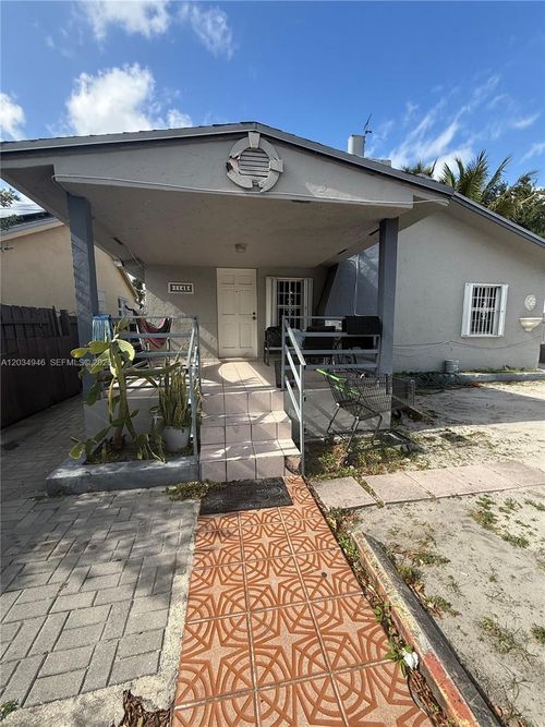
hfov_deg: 85.7
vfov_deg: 102.1
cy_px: 364
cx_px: 272
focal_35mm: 14
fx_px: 294
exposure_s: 1/799
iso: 50
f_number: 2.2
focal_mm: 2.22
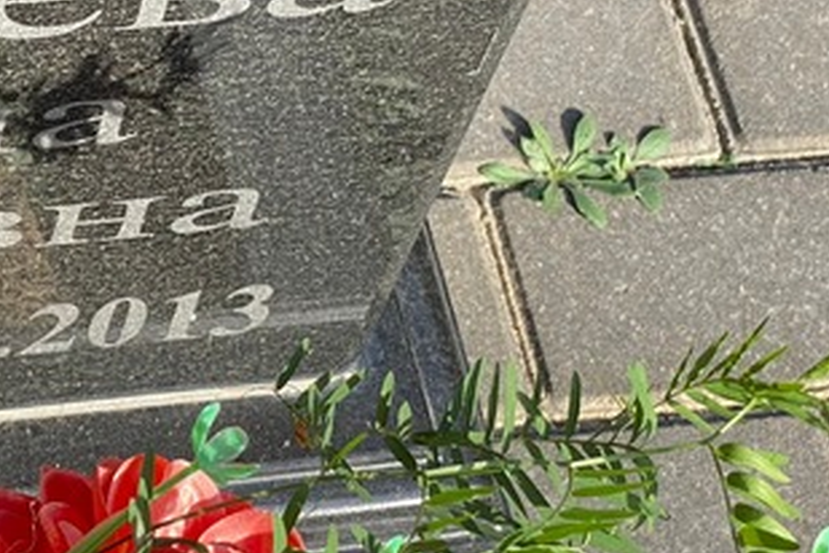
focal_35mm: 140
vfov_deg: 9.8
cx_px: -102
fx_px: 3224
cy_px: 357
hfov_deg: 14.3
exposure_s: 1/396
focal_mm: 6
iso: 20
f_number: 2
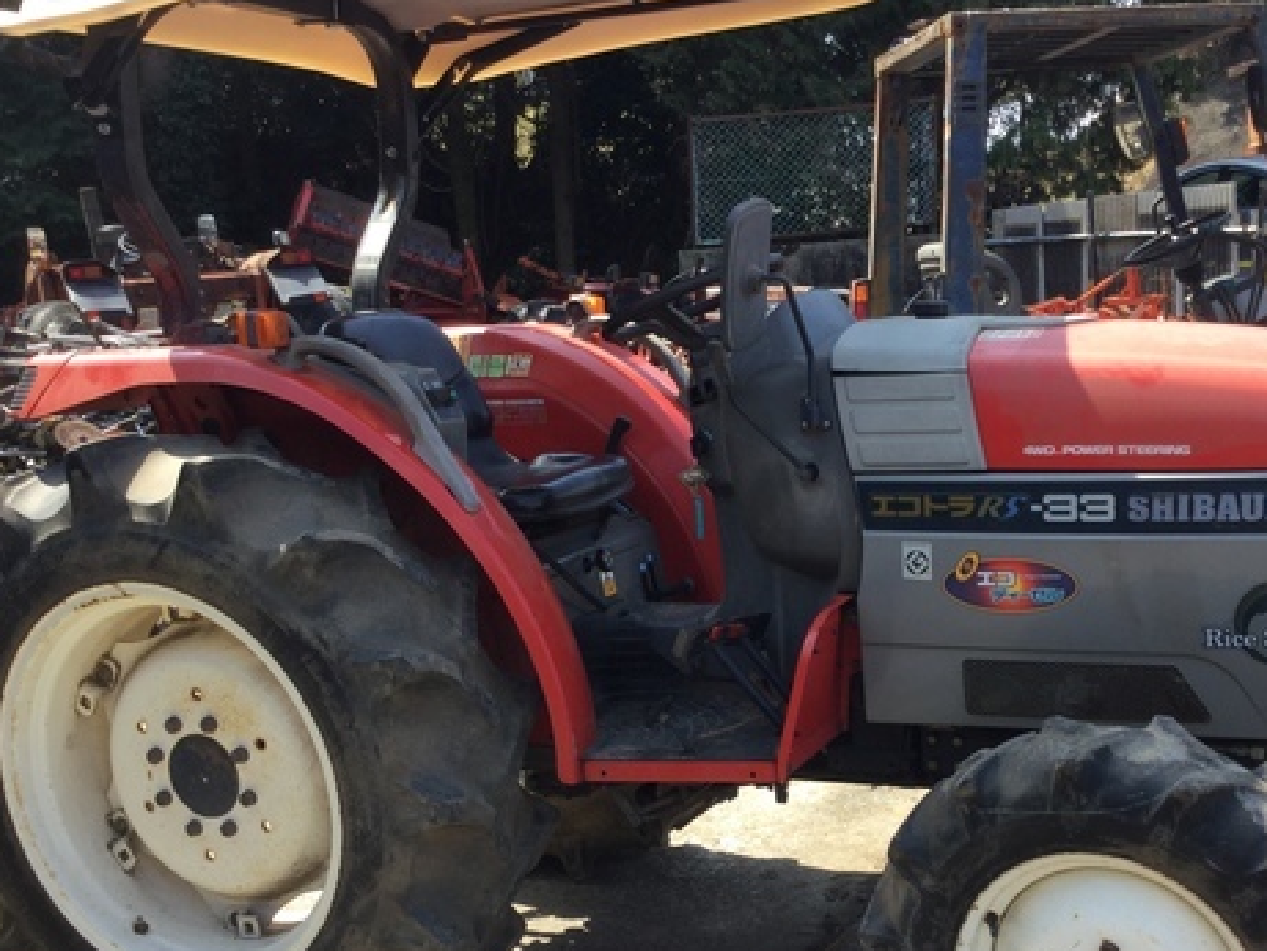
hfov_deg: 43.5
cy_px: 635
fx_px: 1574
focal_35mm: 43
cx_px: 792
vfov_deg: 33.3
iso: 25
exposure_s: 1/319
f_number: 2.4
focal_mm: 3.3
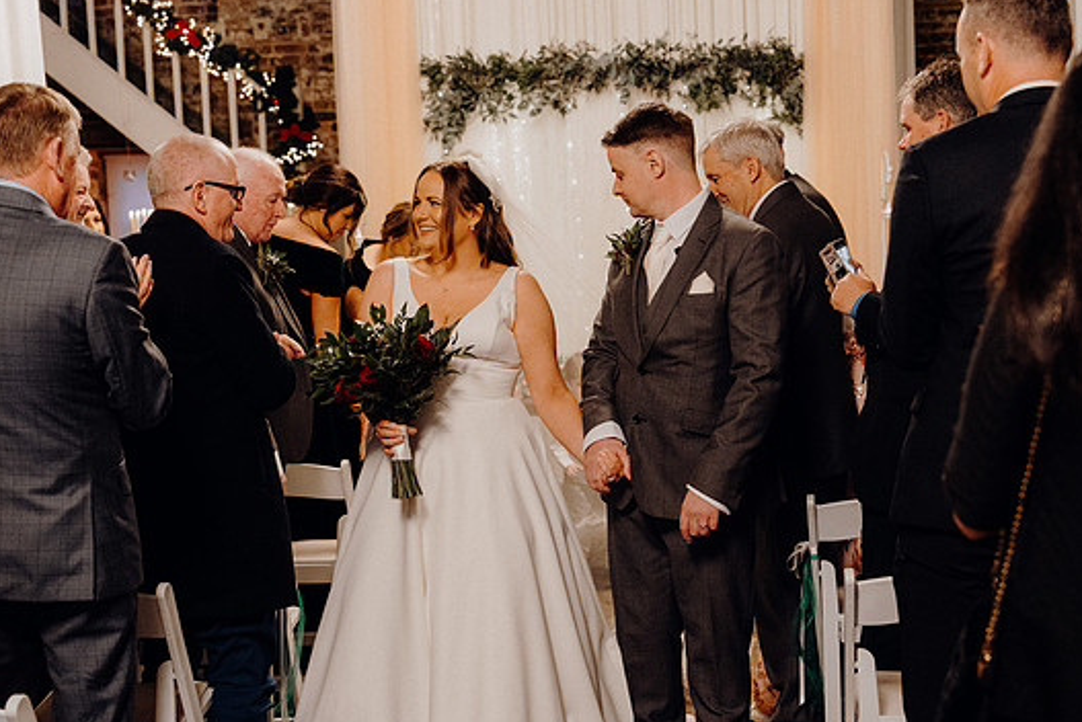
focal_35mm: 55
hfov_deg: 36.2
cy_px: 370
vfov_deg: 24.6
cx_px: 521
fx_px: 1654
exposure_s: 1/160
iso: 4000
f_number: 3.5
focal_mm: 50
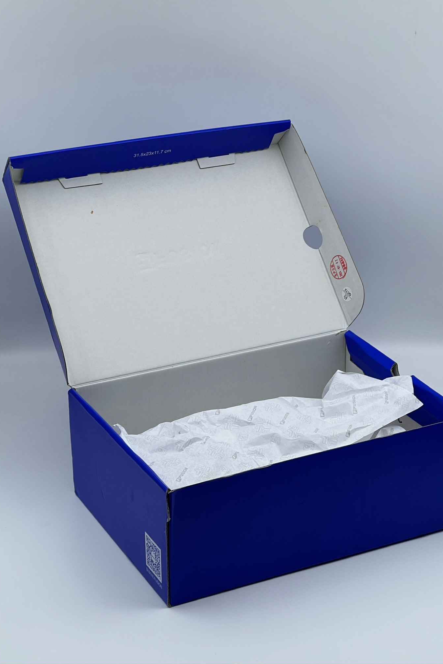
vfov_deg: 25.1
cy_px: 330
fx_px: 1495
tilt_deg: -22.5
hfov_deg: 16.9
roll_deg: +0.0
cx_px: 232
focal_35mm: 81
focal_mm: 9
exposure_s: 1/99
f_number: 2.8
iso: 32
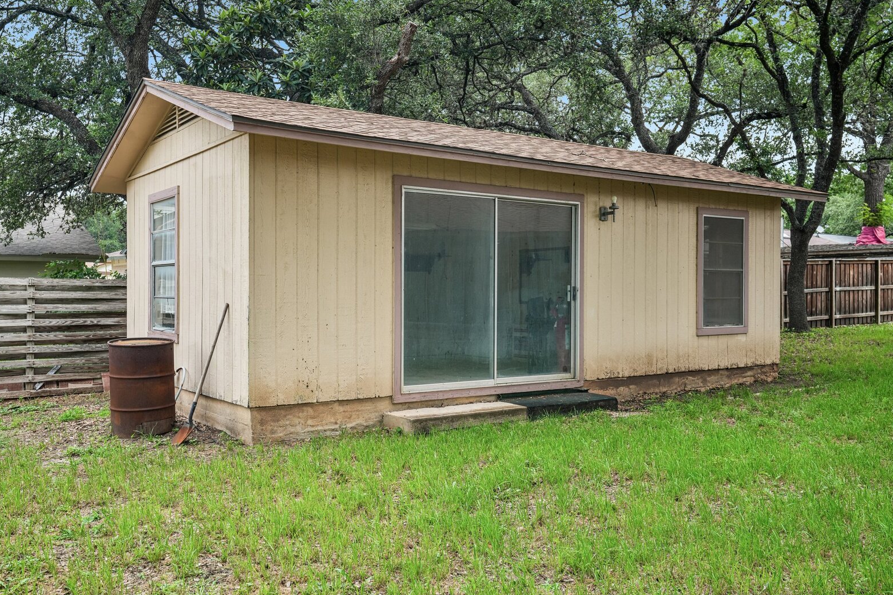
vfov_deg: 40.0
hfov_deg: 57.2
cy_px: 302
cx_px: 435
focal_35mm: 33
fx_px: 818
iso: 200
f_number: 8
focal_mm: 32
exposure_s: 1/60
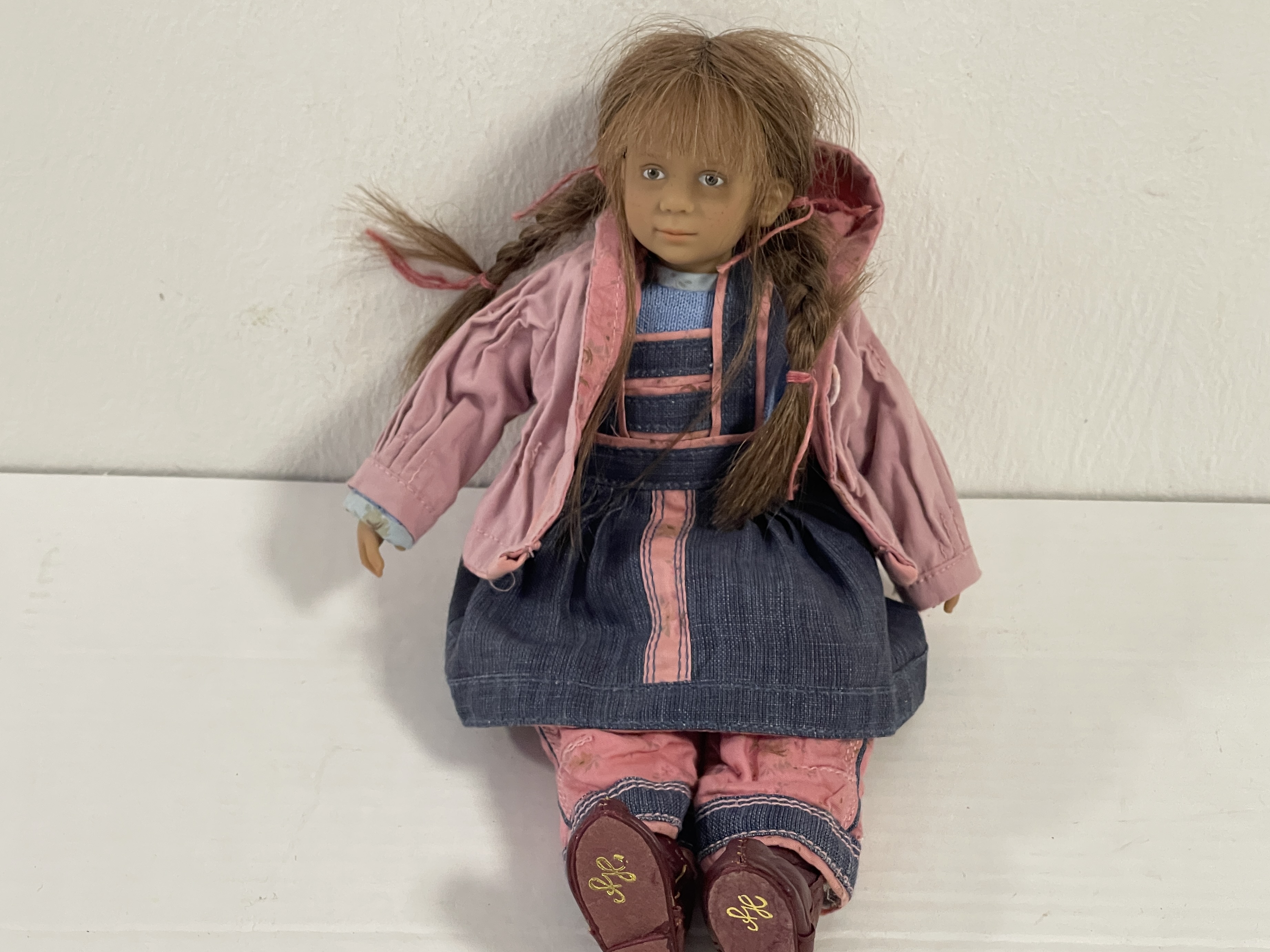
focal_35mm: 70
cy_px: 493
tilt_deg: -30.5
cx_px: 612
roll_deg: -4.2
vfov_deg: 21.0
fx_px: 2568
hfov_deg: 27.8
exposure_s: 1/50
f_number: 2.2
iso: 250
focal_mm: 7.5
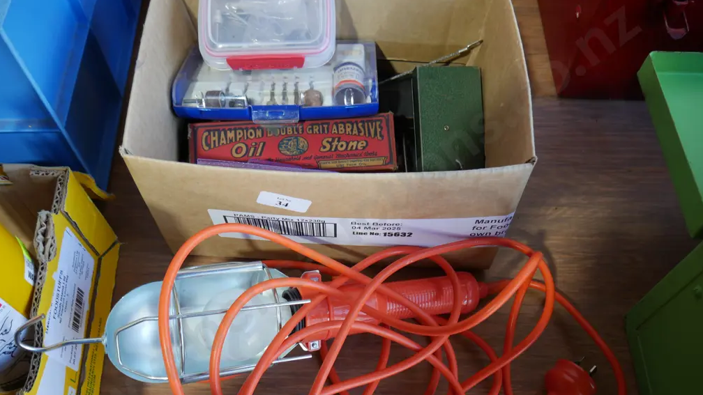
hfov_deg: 62.6
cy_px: 232
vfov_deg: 37.7
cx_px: 347
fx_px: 578
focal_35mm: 31
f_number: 3.5
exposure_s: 1/60
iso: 200
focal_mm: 14
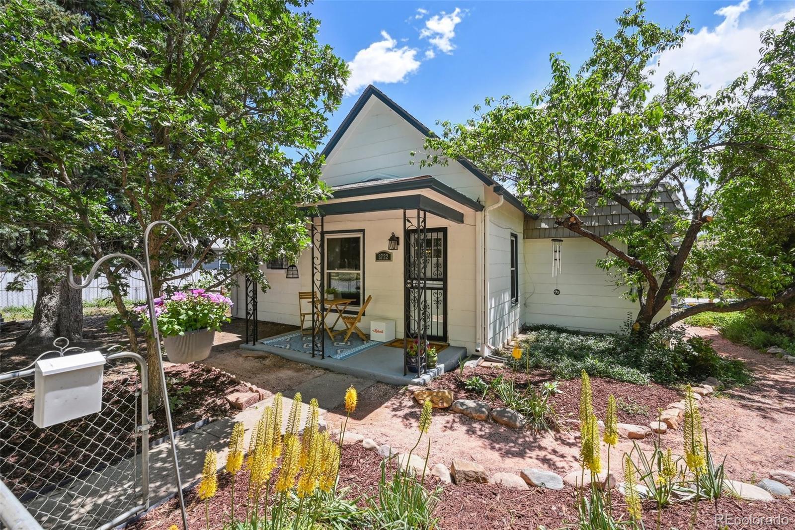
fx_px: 331
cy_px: 265
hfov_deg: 100.4
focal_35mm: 15
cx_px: 398
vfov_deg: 77.3
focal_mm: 15
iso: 400
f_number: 11
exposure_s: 1/200
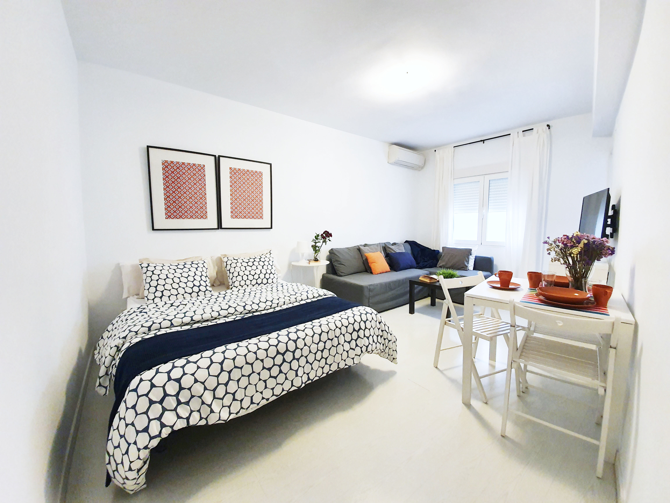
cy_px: 252
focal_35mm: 13
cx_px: 335
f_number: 2.2
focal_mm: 1.8
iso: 320
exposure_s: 1/33
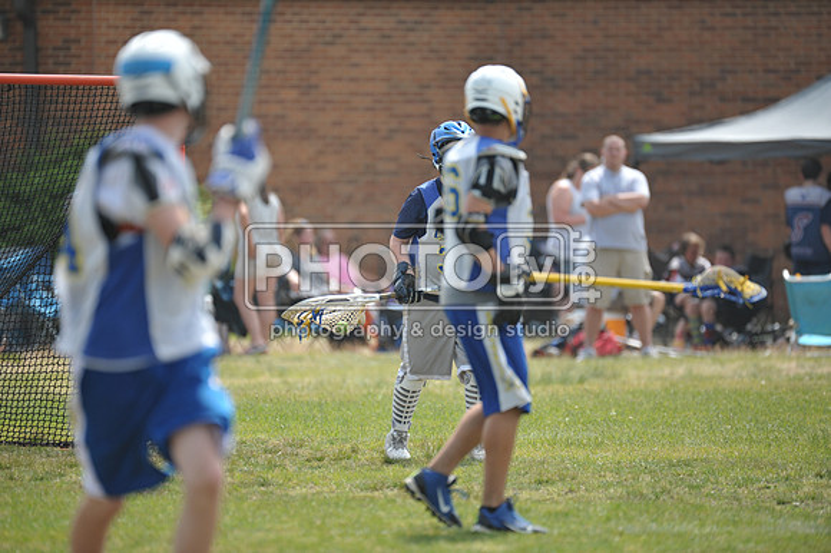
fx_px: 8766
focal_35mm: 380
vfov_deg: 3.6
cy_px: 276
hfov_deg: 5.4
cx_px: 416
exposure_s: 1/2000
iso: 640
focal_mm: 380
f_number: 4
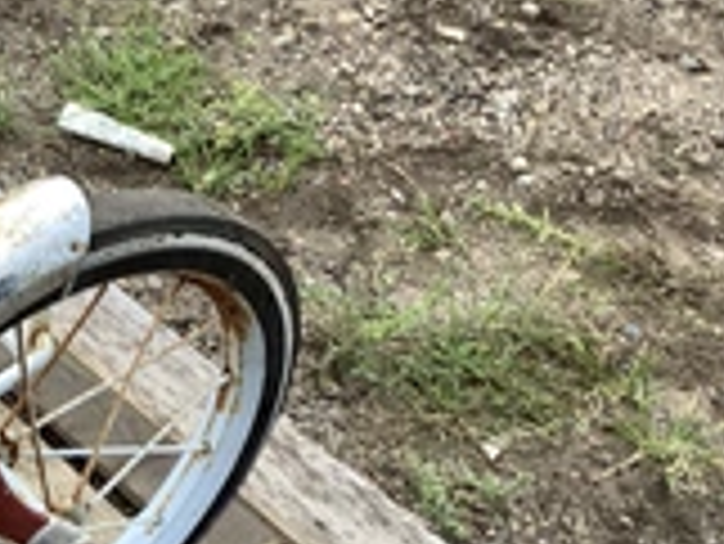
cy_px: 405
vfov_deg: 19.0
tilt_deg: -45.3
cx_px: -153
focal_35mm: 77
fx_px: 1612
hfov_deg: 23.1
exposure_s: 1/120
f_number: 2.4
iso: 25
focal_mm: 3.3
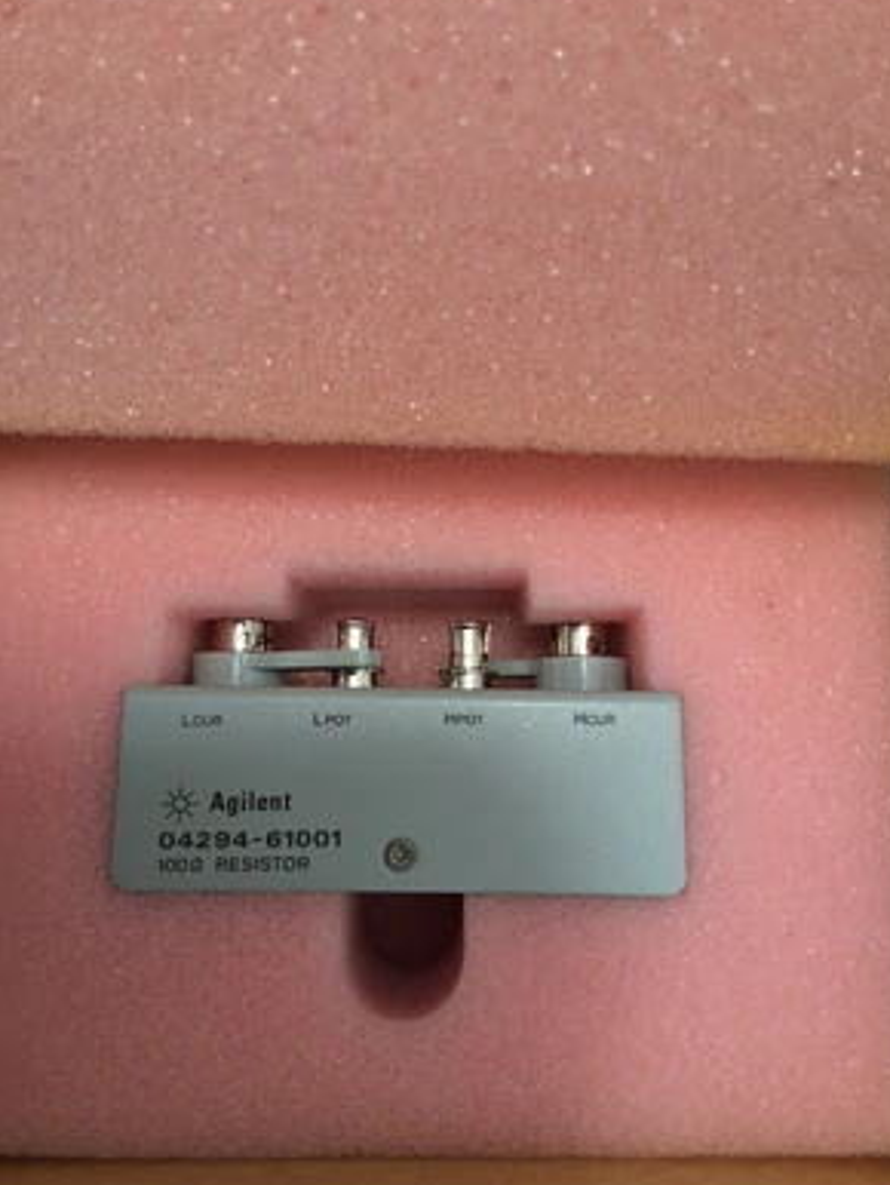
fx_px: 993
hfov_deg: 48.3
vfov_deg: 61.6
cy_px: 592
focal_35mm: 29
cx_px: 457
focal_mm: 2.91
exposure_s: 1/40
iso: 125
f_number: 1.9
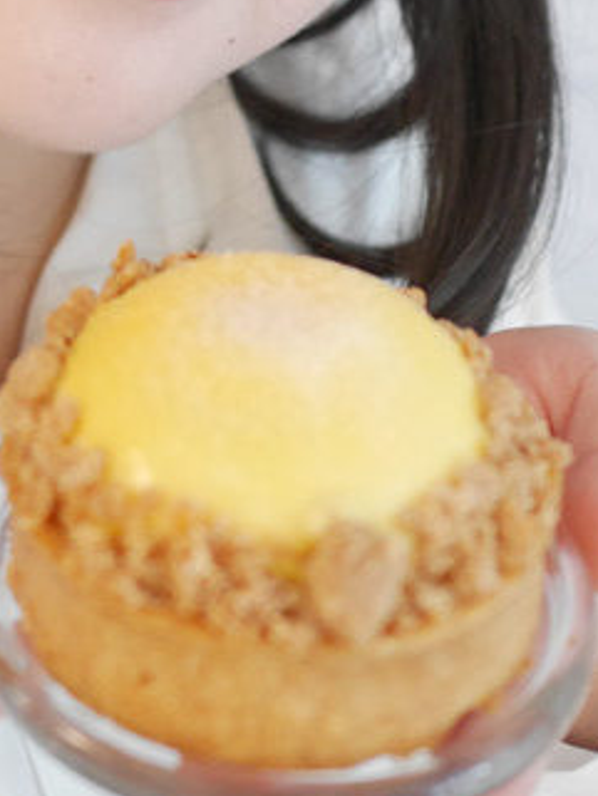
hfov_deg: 17.5
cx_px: 160
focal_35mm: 84
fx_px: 1934
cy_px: -74
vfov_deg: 22.0
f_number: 1.7
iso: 1250
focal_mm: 15
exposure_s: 1/125
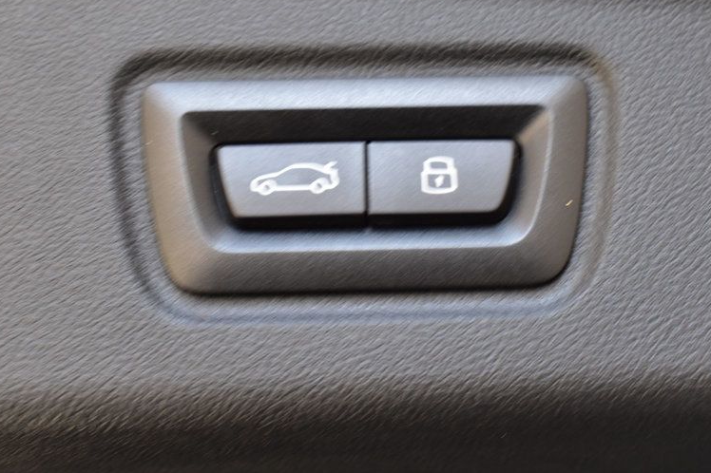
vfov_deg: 21.3
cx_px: 430
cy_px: 222
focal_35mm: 64
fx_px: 1257
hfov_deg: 31.5
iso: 400
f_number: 7.1
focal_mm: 31
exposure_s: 1/30
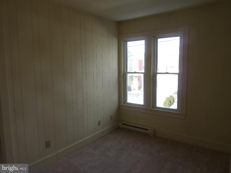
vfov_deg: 54.9
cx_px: 116
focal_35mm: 25
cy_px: 86
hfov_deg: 69.4
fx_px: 167
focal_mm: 4.1
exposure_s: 1/100
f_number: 3.5
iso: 80
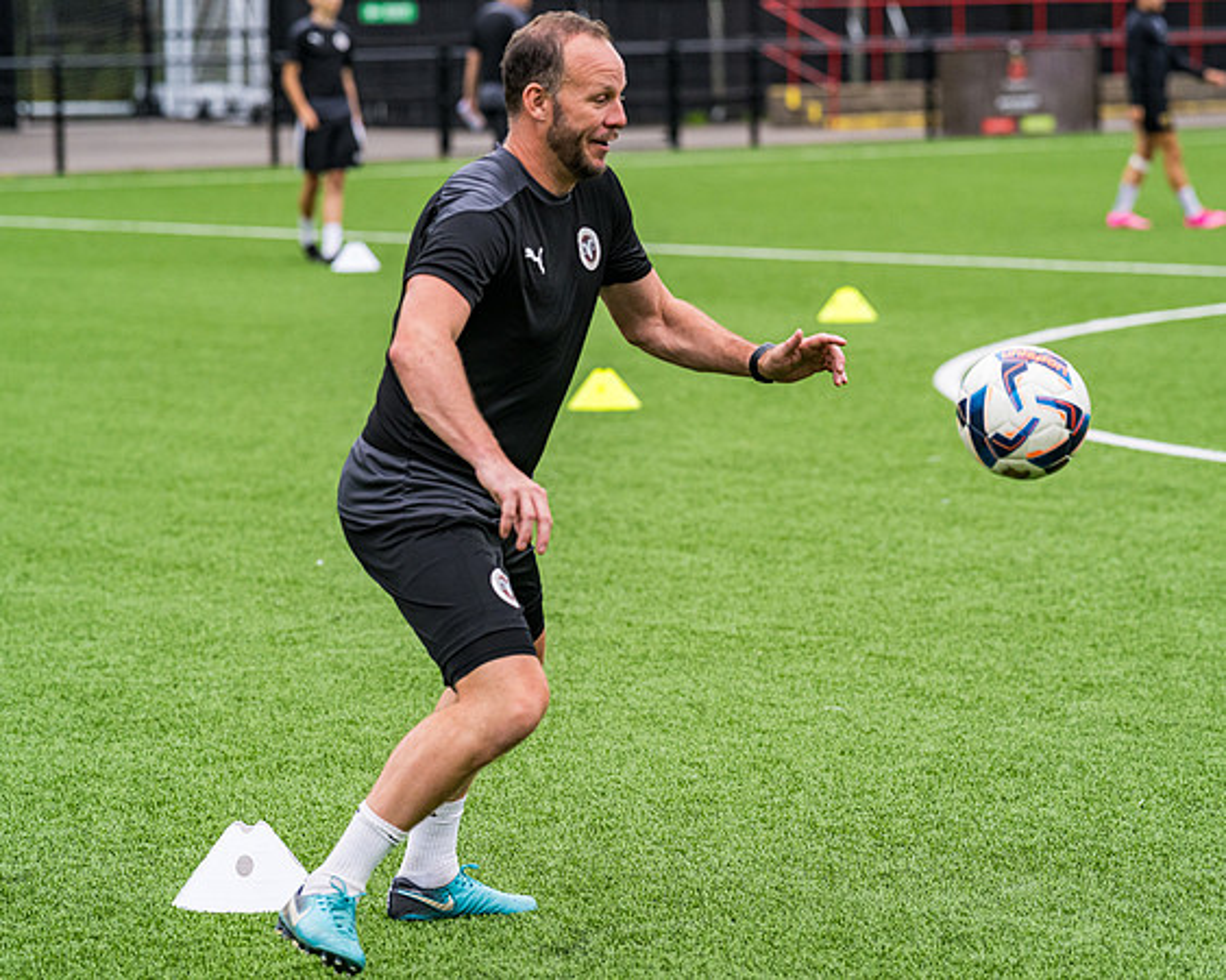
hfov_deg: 12.7
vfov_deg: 10.2
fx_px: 5515
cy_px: 490
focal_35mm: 152
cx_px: 635
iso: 800
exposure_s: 1/1000
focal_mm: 135
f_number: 4
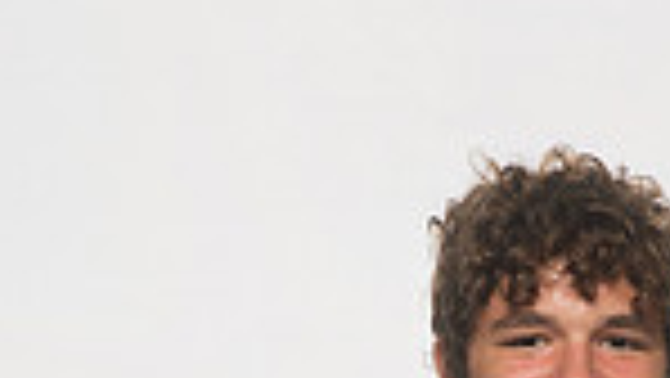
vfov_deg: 5.7
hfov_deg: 10.4
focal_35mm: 206
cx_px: 580
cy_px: 922
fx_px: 3662
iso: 500
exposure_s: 1/200
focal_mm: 65
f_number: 6.3
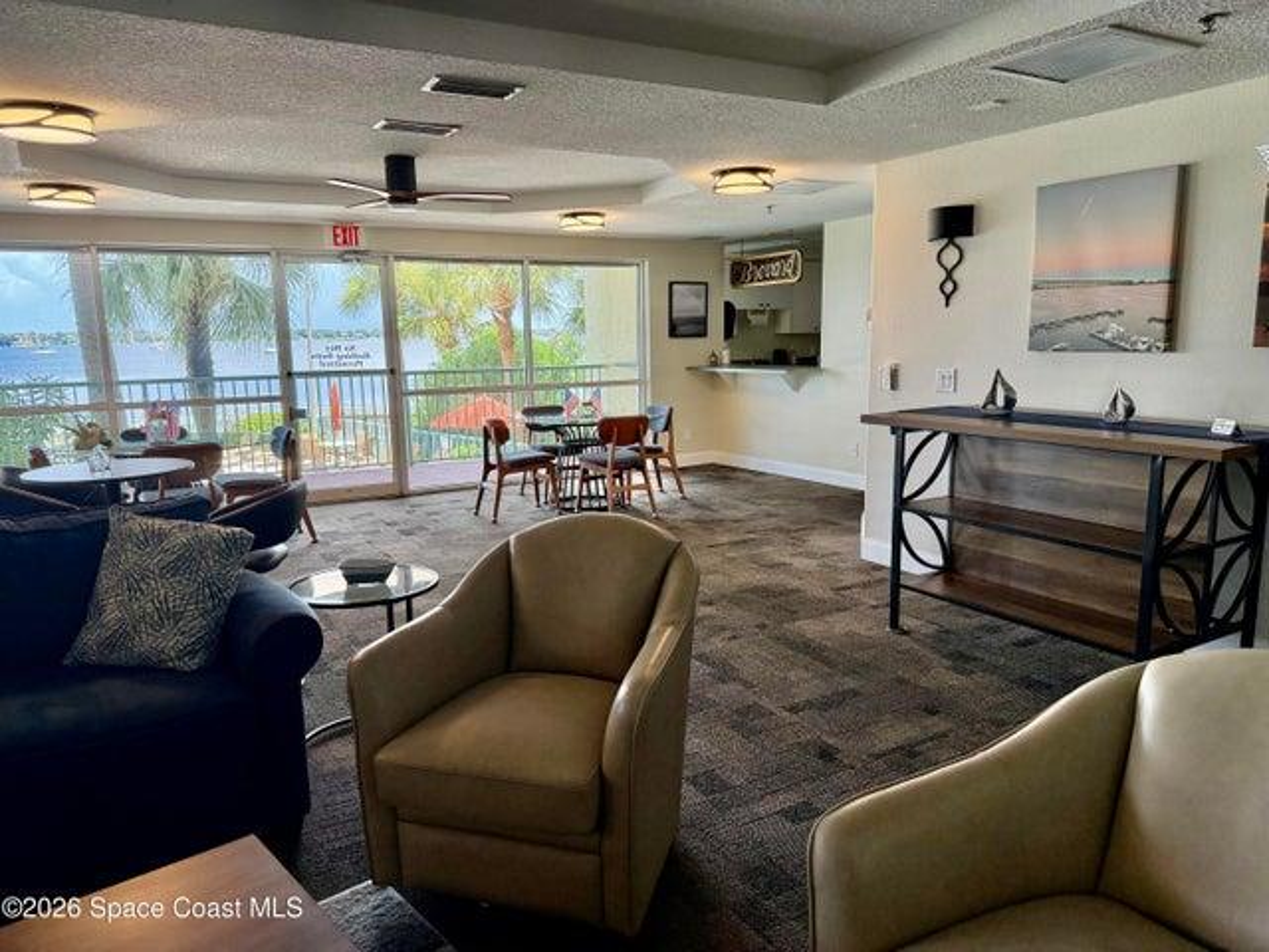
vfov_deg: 56.8
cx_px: 634
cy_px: 476
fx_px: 880
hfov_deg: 71.6
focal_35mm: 24
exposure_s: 1/211
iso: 200
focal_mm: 6.76
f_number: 1.78
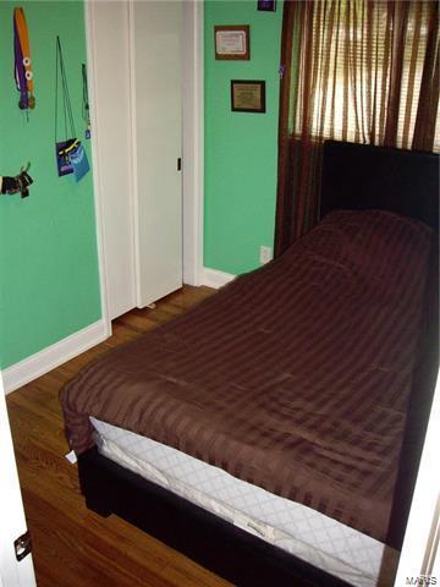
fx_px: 644
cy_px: 294
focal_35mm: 38
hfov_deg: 37.7
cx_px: 220
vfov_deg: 49.0
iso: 200
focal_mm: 6.2
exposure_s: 1/40
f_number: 2.7
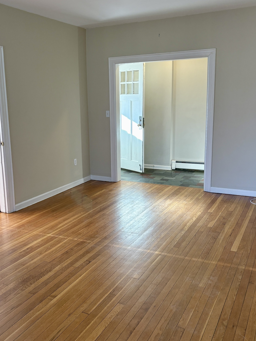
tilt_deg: -10.5
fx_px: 345
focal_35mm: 35
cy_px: 164
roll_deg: +1.3
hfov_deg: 40.6
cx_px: 106
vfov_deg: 52.6
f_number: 1.6
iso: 125
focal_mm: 5.96
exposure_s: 1/121
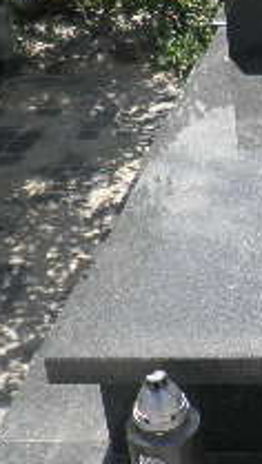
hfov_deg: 13.7
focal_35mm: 80
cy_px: 233
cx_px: 453
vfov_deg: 26.5
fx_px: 985
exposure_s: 1/100
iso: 64
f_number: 8.3
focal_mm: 4.3
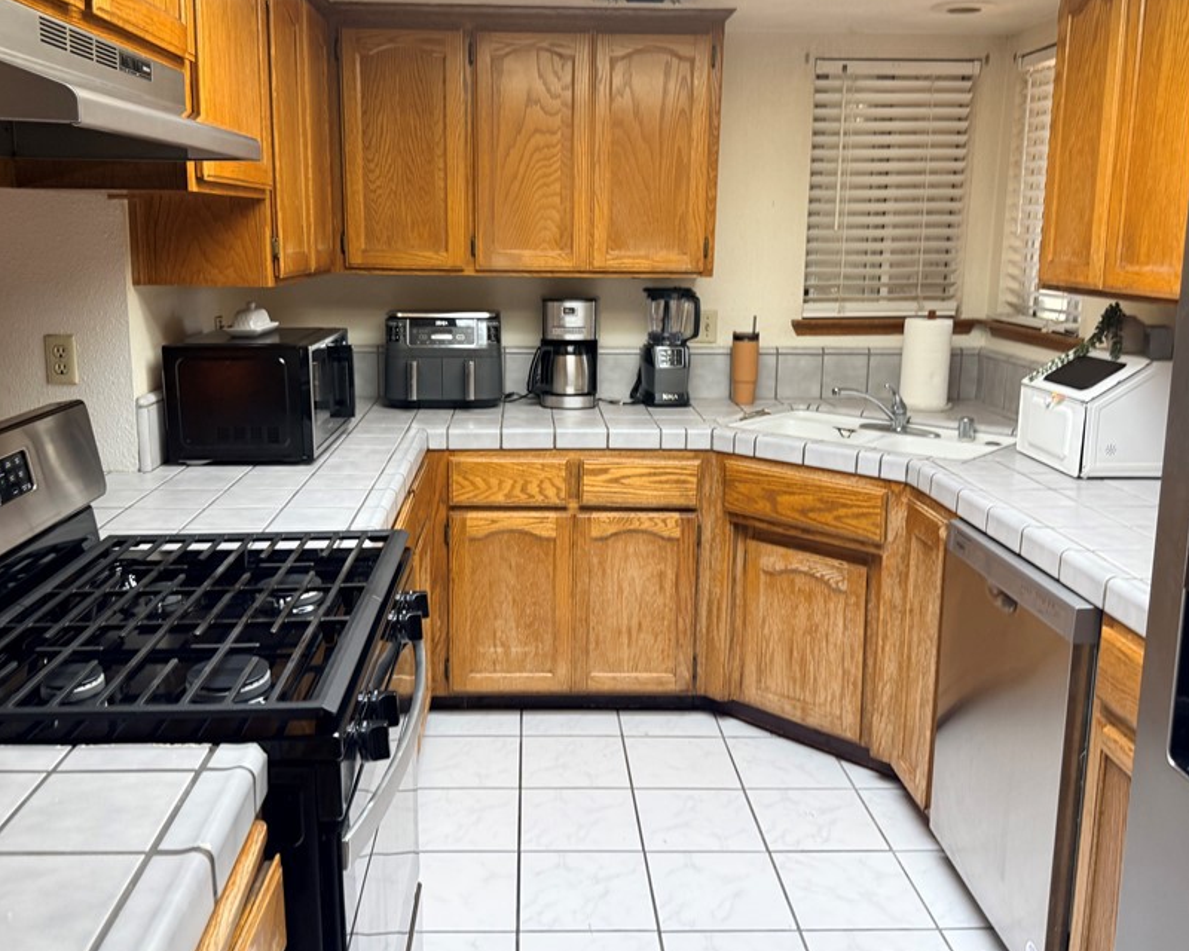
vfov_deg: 48.4
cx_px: 557
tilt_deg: -7.6
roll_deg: -0.7
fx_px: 1056
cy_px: 415
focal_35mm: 30
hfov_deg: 58.7
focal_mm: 6.76
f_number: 1.78
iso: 125
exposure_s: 1/60
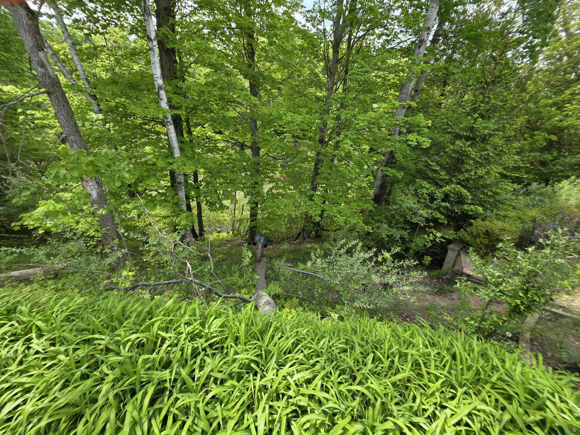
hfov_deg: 106.2
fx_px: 218
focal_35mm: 13
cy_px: 218
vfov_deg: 89.9
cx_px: 290
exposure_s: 1/551
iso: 40
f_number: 1.9
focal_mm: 2.2
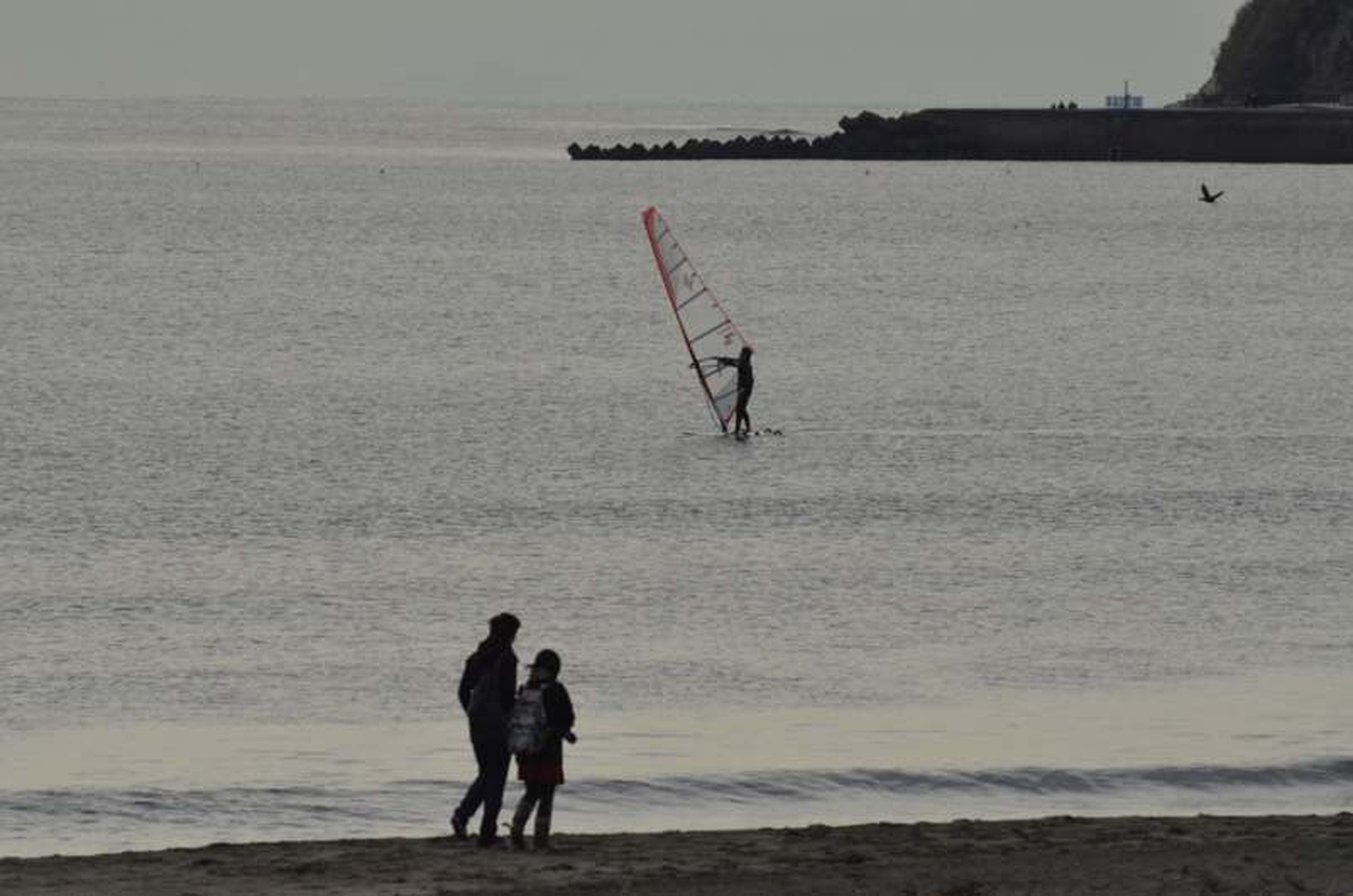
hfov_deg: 4.6
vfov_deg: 3.0
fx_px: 16879
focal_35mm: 450
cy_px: 448
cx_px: 676
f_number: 9.5
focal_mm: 300
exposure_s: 1/3000
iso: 800
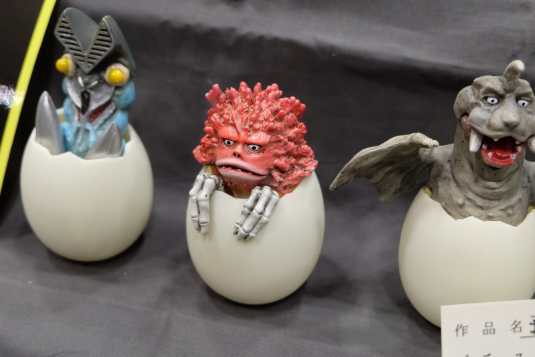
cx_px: 268
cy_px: 178
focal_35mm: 49
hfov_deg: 40.4
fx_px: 728
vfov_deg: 27.5
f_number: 5
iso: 3200
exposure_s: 1/80
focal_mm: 32.5
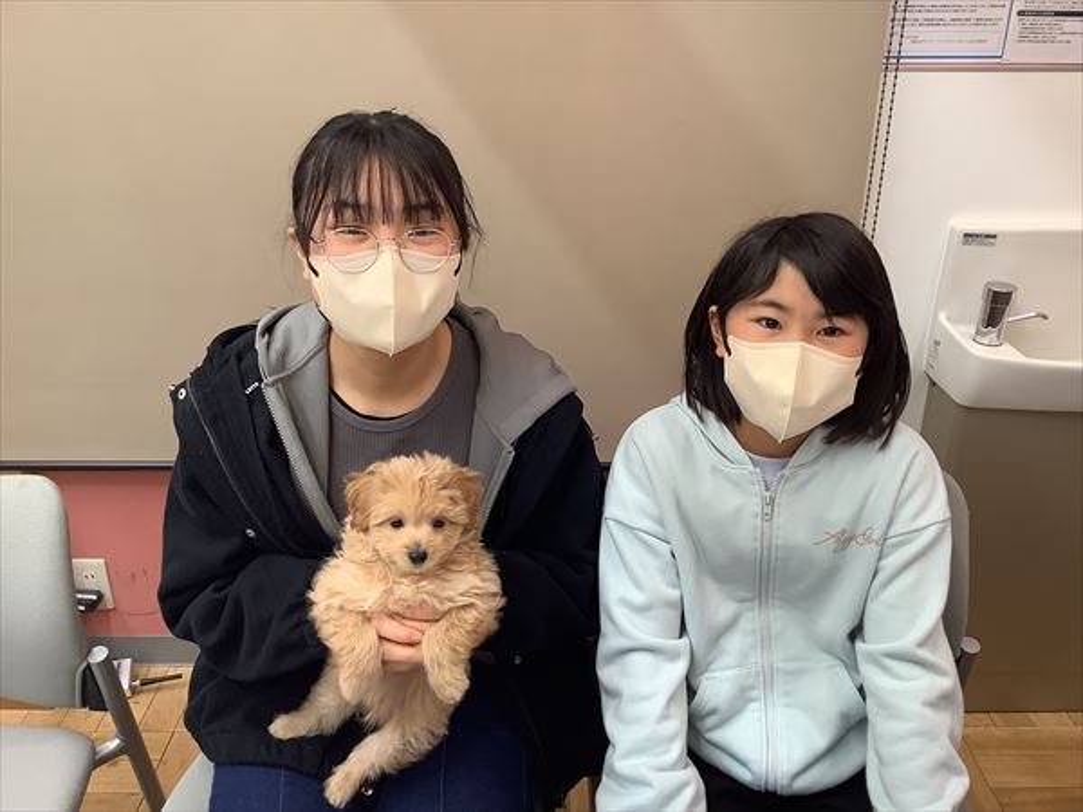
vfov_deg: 45.4
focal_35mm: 31
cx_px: 542
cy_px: 406
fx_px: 970
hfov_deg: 58.4
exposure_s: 1/50
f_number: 2.4
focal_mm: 3.3
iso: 64
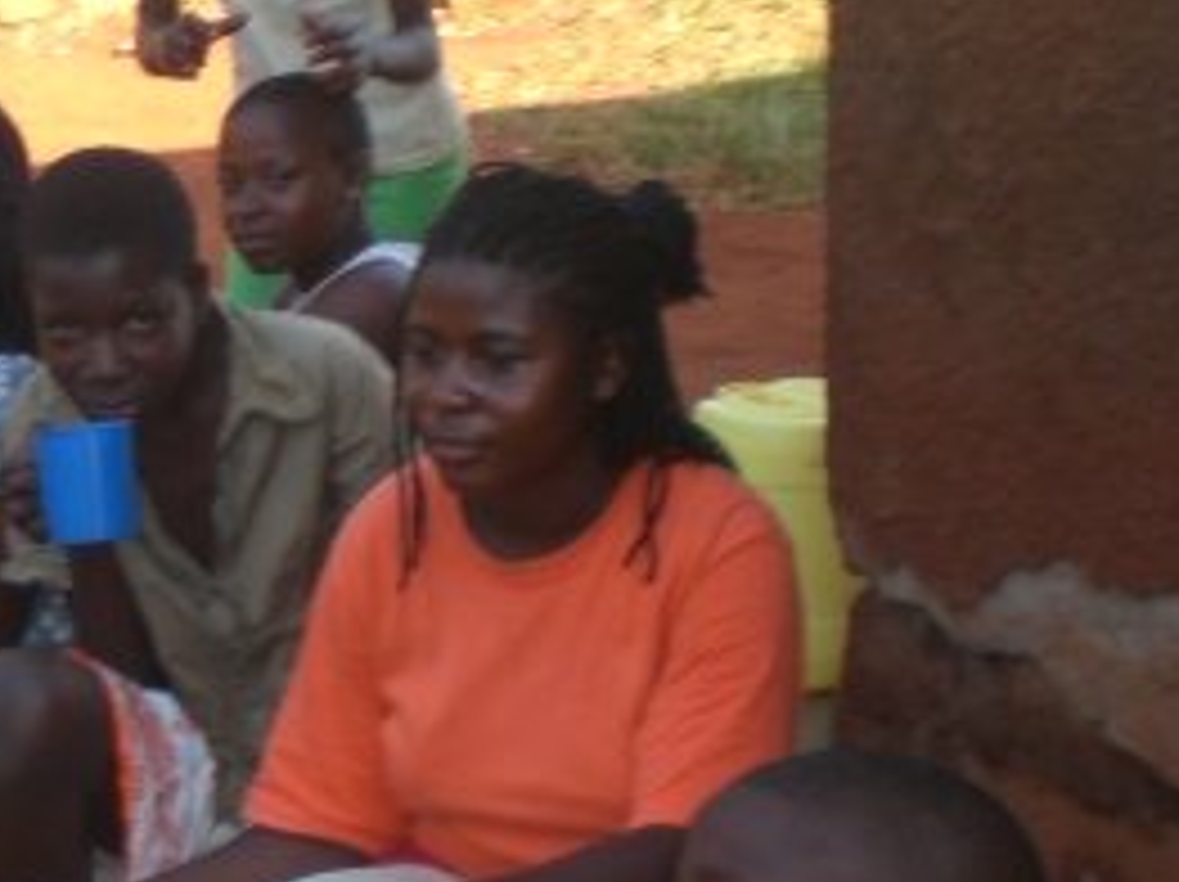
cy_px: 324
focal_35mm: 93
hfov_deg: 20.1
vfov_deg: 15.8
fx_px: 3165
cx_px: -144
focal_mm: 6.3
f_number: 3.1
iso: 50
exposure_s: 1/125
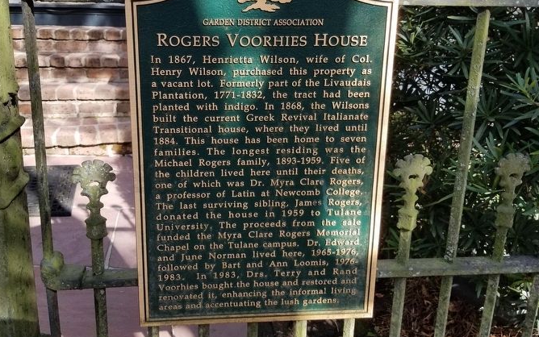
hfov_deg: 58.0
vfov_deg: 38.1
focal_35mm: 33
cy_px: 126
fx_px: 485
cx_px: 241
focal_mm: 4.25
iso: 50
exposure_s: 1/572
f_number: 1.7
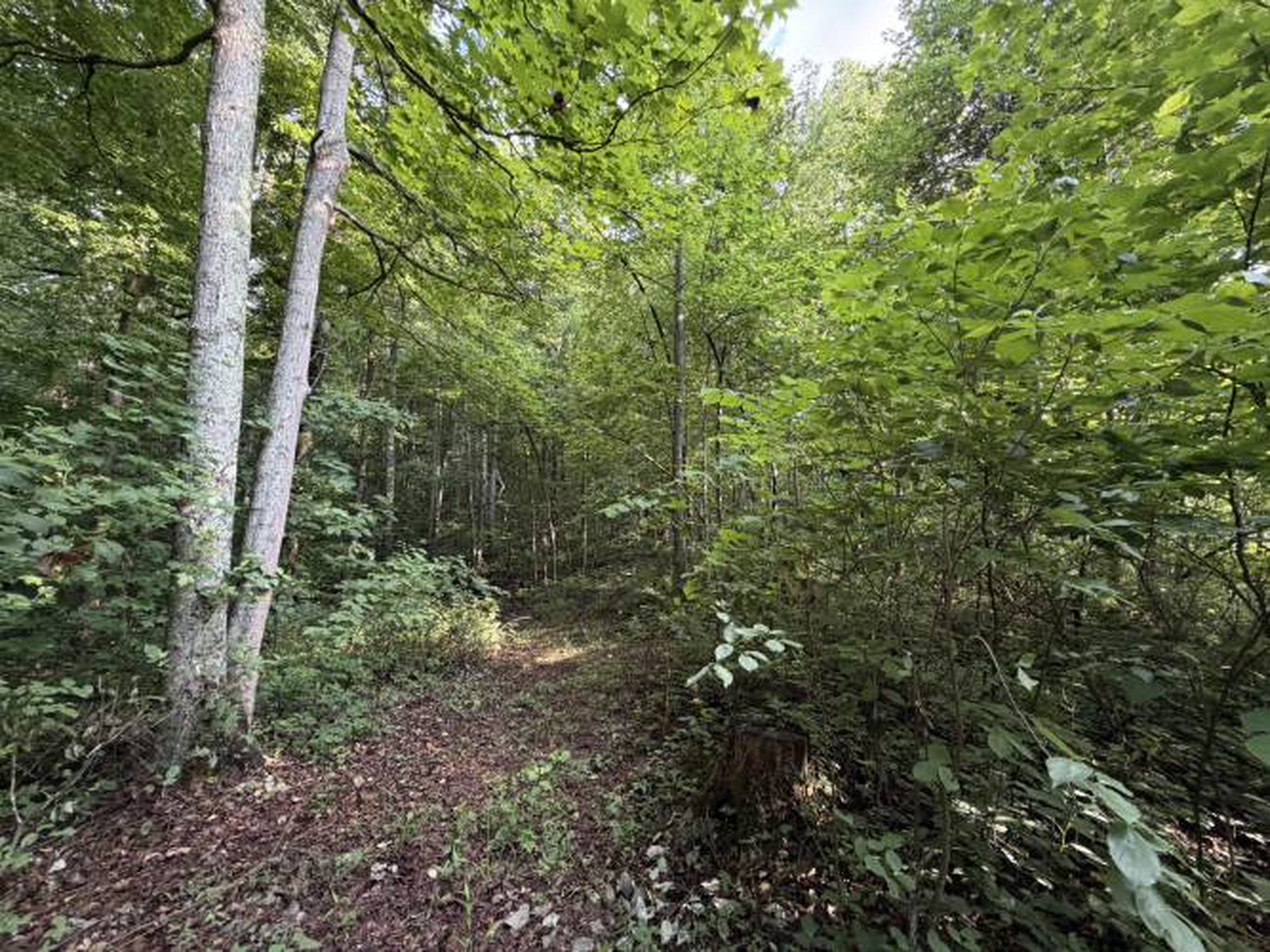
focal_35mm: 14
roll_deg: +0.3
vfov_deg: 85.7
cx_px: 635
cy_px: 476
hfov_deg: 102.1
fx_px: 514
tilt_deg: +5.2
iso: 250
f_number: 2.2
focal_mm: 2.22
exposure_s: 1/121
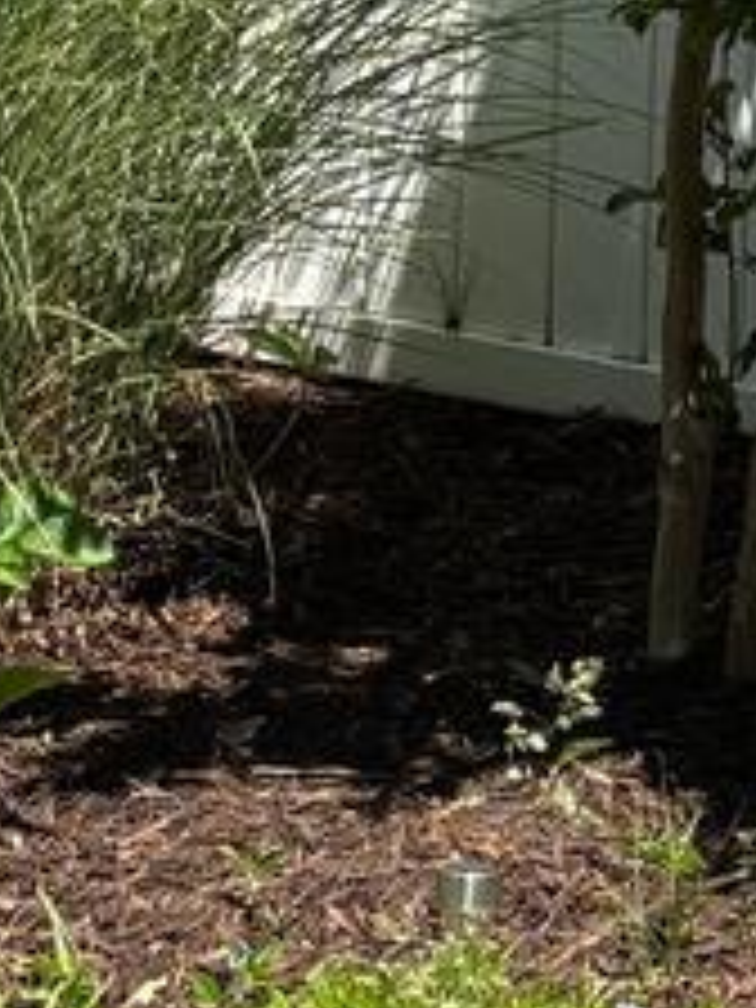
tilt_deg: -7.2
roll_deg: -4.1
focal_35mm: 178
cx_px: 1080
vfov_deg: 11.0
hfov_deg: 8.2
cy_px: 63
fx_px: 5183
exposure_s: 1/2778
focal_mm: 5.96
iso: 50
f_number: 1.6
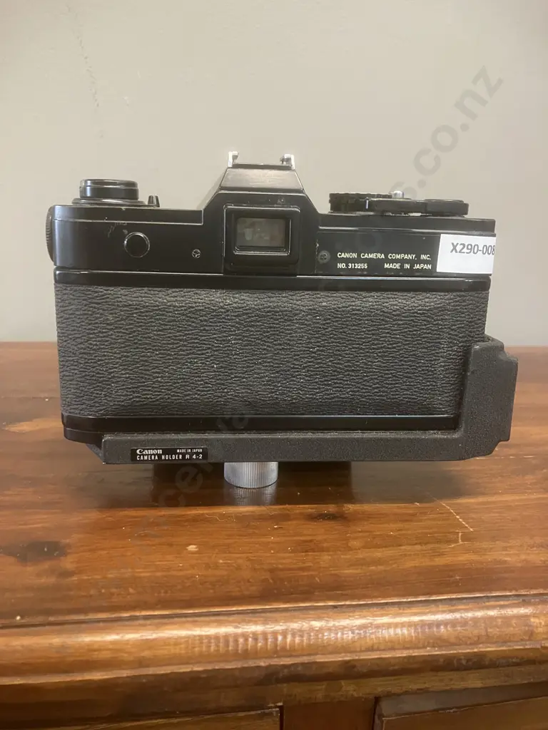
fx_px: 591
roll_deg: -2.0
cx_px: 274
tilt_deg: -13.3
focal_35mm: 28
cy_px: 365
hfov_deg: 49.7
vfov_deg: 63.4
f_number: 1.8
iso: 320
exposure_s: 1/33
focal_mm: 3.99
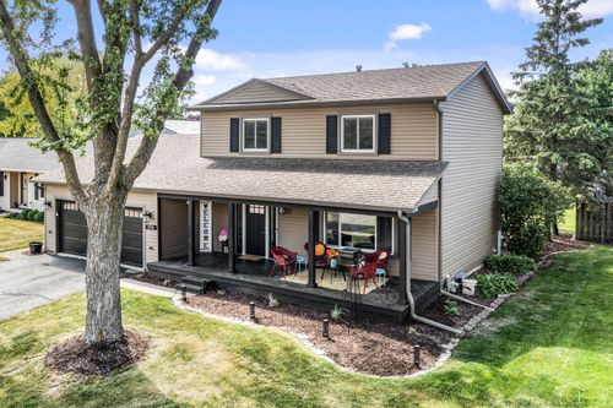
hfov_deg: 65.5
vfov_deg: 46.4
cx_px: 306
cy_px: 204
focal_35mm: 28
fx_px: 477
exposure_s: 1/120
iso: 100
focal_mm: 10.26
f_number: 5
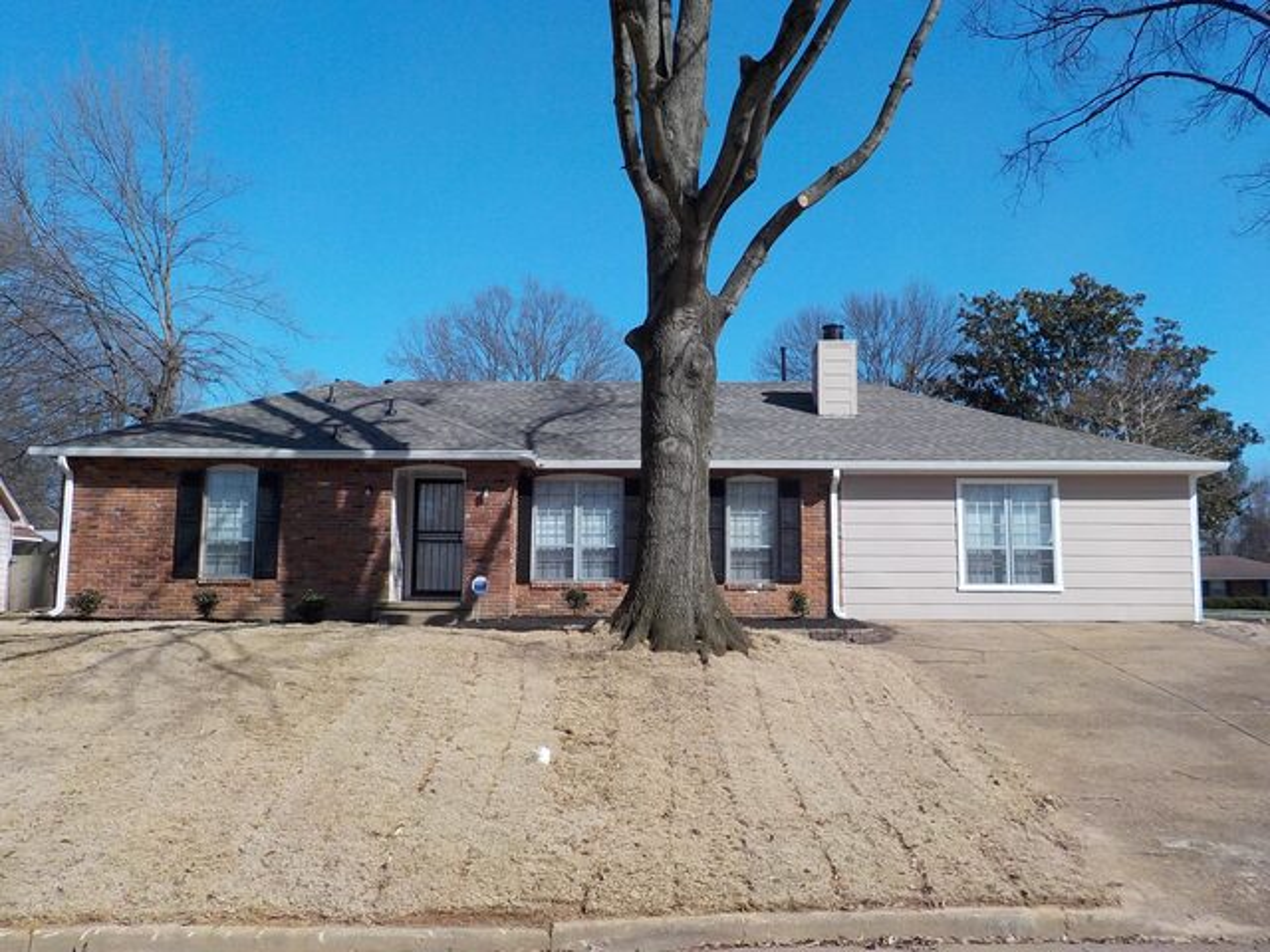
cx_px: 635
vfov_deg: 46.8
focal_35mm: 30
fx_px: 1101
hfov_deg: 60.0
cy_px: 476
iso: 125
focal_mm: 4.1
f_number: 3.3
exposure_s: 1/1250
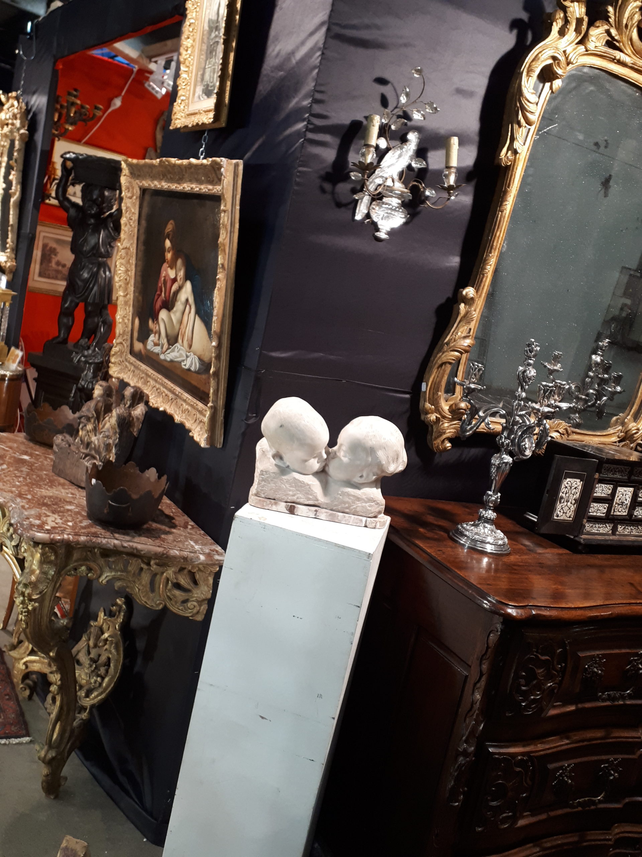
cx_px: 321
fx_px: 668
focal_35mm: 27
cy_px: 428
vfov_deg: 65.3
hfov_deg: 51.4
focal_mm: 3.6
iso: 125
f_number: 1.9
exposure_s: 1/33
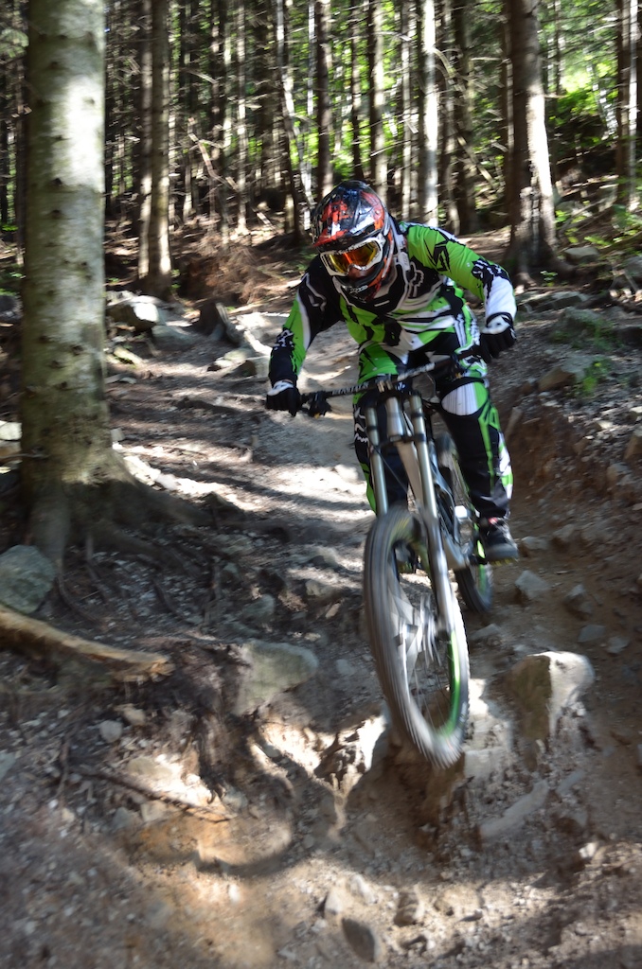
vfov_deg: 48.0
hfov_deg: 32.9
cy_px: 484
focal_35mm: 40
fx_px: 1088
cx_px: 321
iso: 400
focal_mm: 27
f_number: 4.5
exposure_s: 1/80
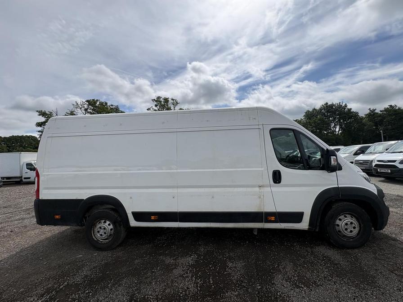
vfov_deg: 85.7
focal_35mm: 14
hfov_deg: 102.1
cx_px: 202
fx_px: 163
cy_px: 151
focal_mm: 2.22
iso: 50
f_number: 2.2
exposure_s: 1/3717
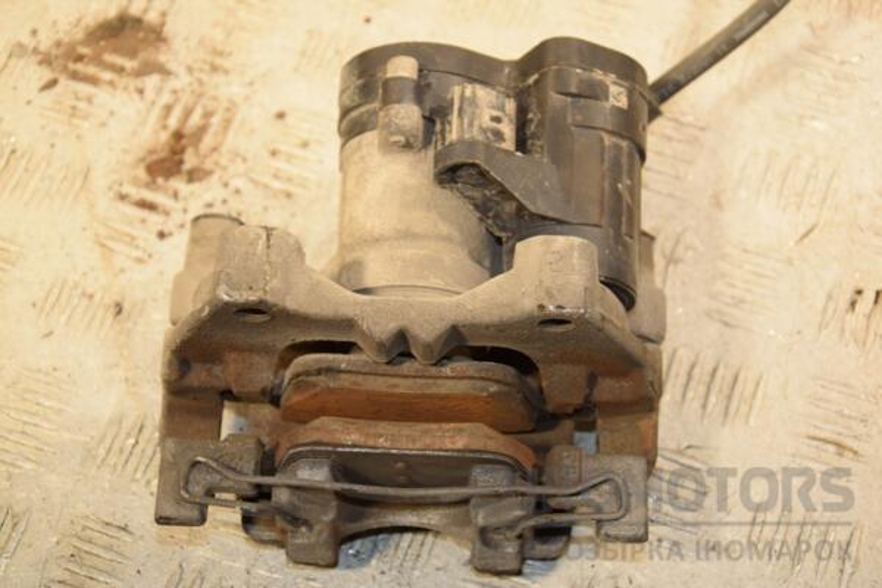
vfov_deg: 18.2
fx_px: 1837
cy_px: 294
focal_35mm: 75
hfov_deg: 27.0
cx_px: 441
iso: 800
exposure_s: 1/200
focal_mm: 50
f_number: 5.6
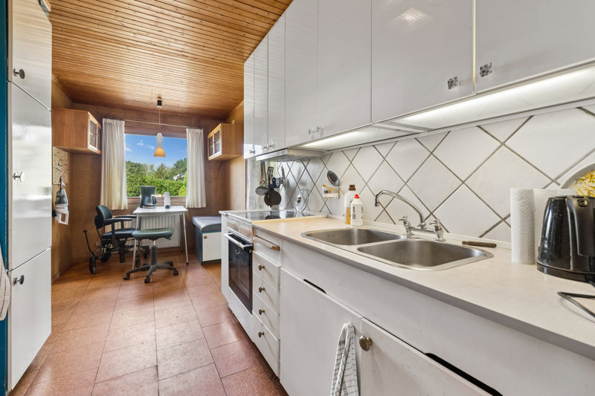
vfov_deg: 73.7
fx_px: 264
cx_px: 298
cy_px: 198
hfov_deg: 96.7
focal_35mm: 16
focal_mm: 16
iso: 200
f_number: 10
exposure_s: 1/6
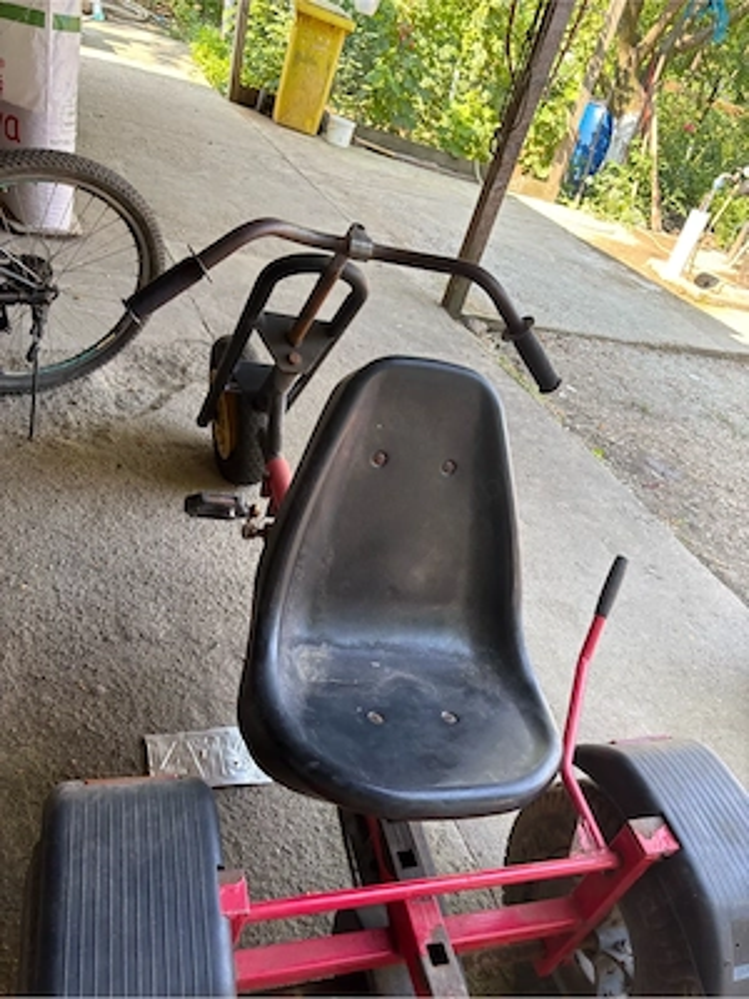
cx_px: 374
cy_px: 500
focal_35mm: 26
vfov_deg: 67.3
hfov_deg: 53.1
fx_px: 750
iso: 40
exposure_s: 1/122
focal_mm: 5.96
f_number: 1.6
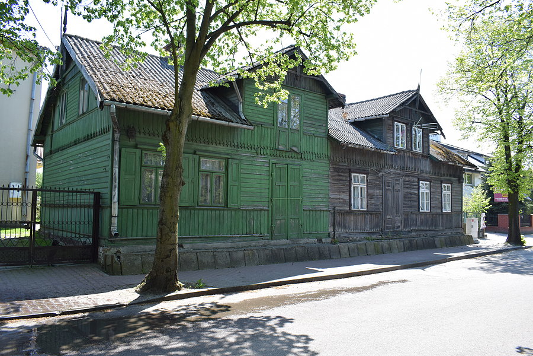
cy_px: 178
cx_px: 266
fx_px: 400
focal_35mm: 27
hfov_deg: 67.4
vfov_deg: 47.9
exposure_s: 1/250
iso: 360
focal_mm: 18
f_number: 8
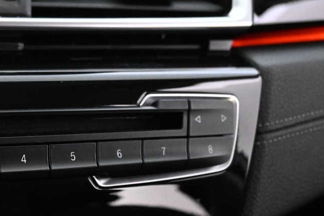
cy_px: 146
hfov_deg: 25.3
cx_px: -40
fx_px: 662
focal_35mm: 74
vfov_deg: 18.4
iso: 6400
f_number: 3.8
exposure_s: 1/30
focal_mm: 19.5
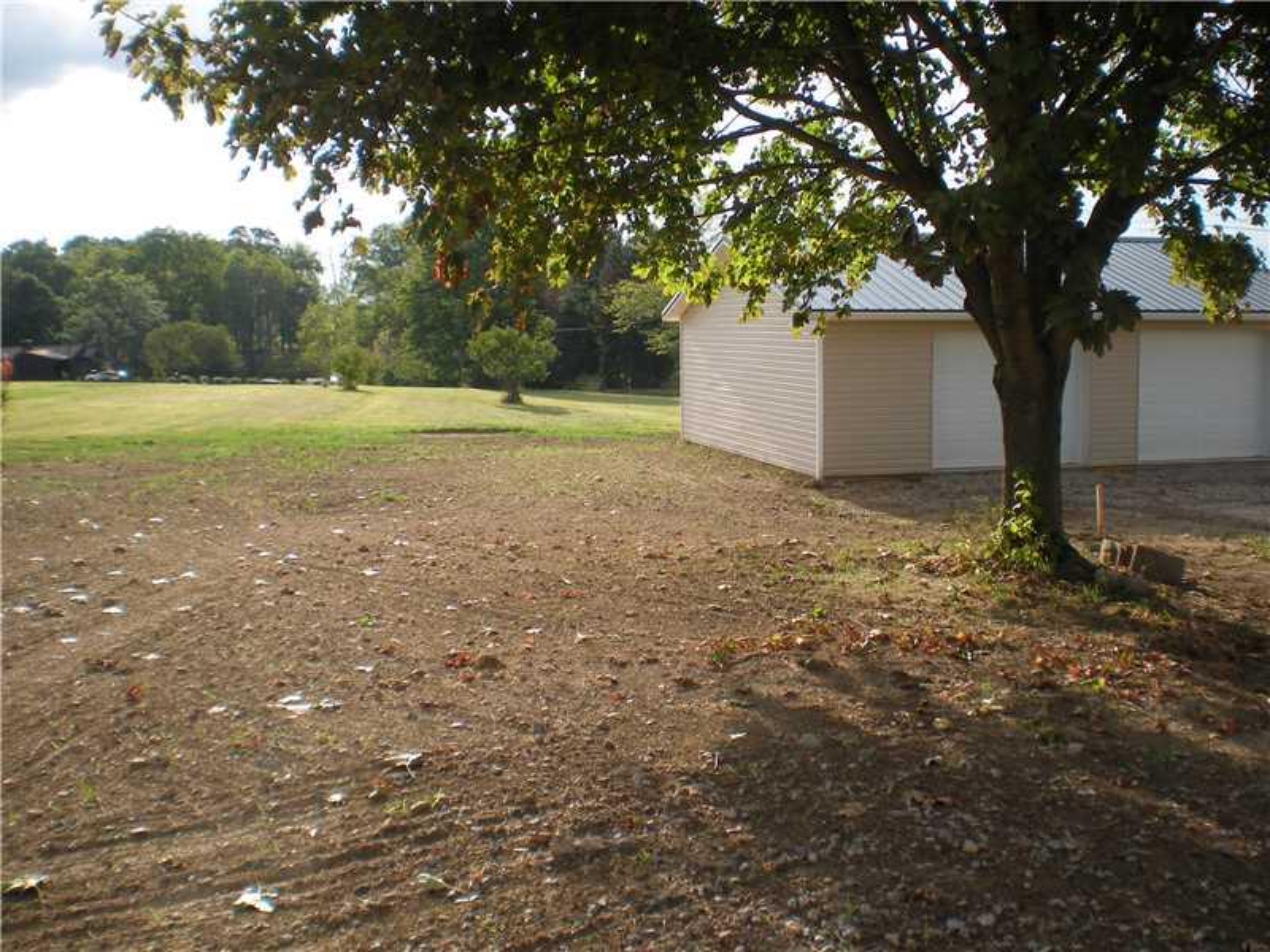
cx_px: 635
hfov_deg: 49.0
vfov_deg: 37.7
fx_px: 1394
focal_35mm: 38
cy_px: 476
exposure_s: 1/174
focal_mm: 6.3
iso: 64
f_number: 4.6
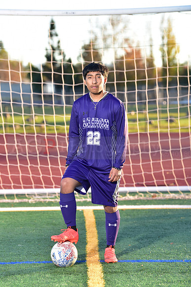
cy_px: 144
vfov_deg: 15.2
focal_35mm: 135
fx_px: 1074
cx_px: 96
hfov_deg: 10.2
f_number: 4.5
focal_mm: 135
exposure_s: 1/250
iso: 200
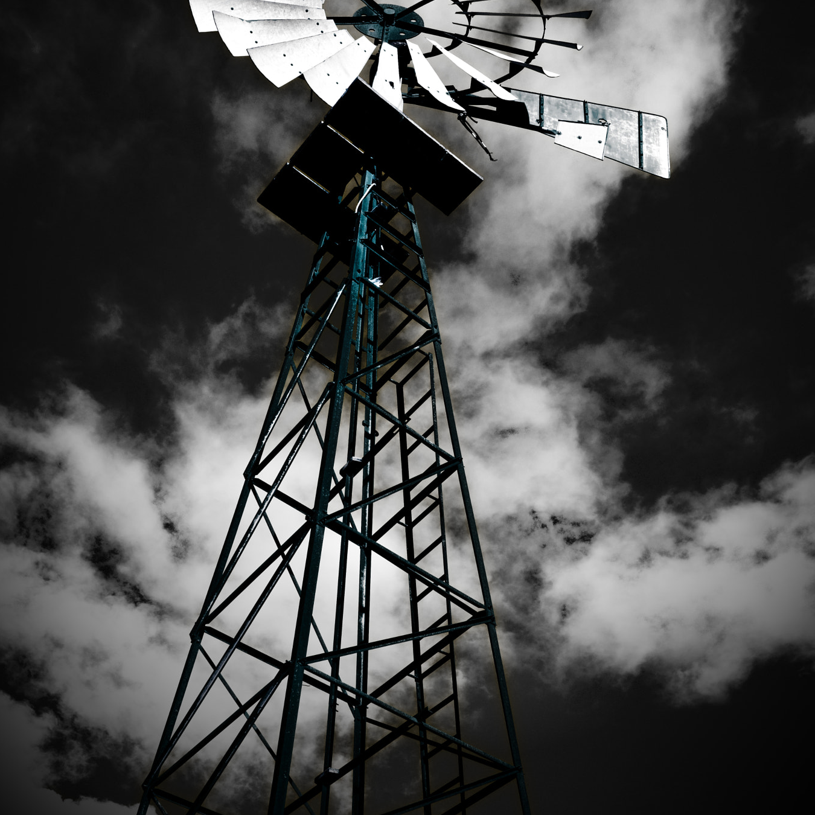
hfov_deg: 34.7
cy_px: 231
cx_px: 405
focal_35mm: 49
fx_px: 1305
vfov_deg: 34.1
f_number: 10
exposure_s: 1/400
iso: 180
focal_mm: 38
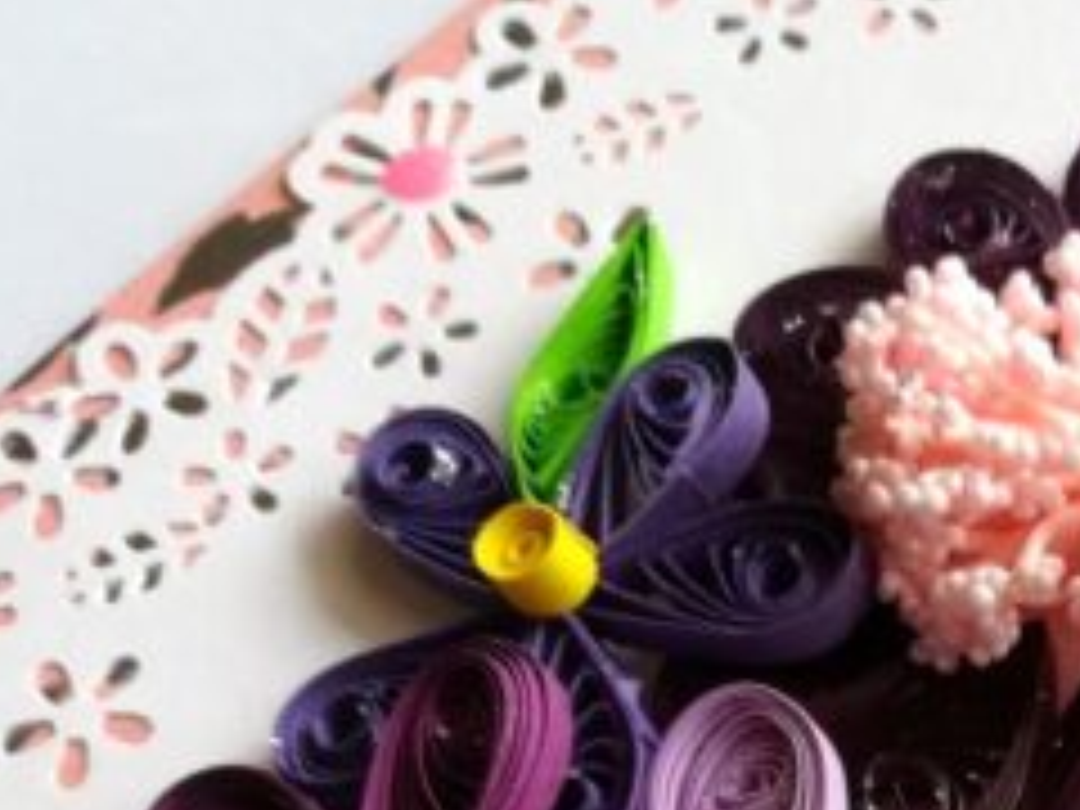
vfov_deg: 20.9
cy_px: 1004
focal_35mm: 65
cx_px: 1188
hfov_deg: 27.3
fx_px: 2028
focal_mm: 3.83
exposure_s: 1/100
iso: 80
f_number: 2.2
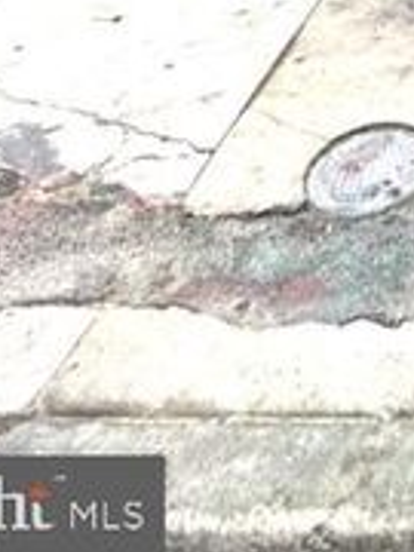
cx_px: 601
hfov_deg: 23.2
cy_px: -458
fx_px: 829
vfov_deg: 21.7
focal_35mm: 52
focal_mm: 2.22
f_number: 2.2
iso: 64
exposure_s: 1/461
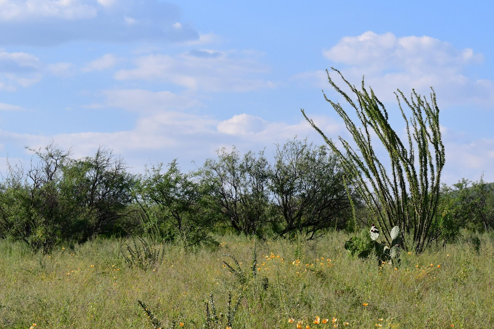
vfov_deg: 9.8
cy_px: 262
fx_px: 1907
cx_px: 413
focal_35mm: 139
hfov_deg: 14.7
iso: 800
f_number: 13
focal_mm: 55
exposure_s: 1/1000
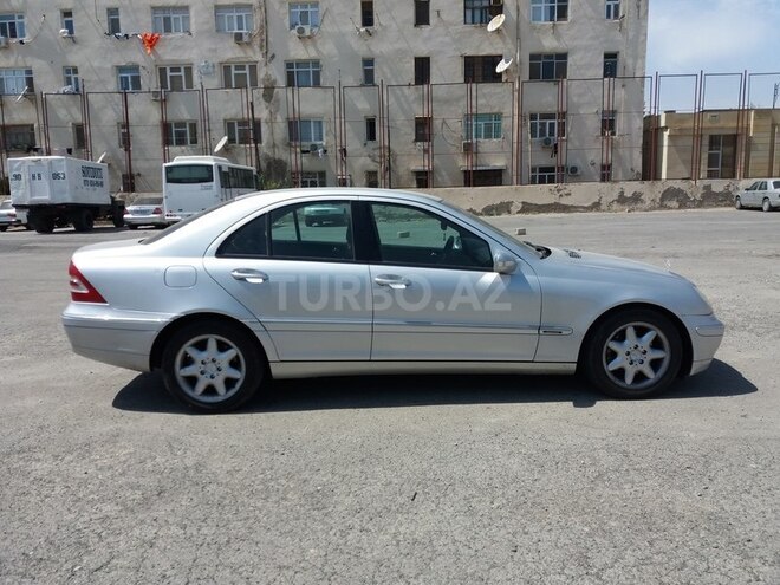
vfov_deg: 49.7
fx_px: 631
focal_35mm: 28
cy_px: 292
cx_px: 390
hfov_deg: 63.4
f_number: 1.9
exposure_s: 1/2230
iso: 64
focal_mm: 3.7
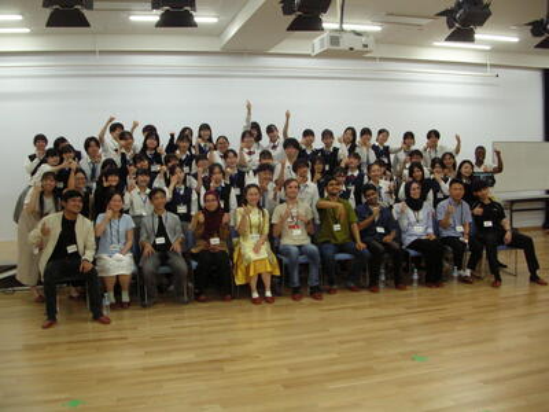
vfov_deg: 40.7
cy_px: 206
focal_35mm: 35
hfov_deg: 52.6
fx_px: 555
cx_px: 274
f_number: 2.8
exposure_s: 1/96.3
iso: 200
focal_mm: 5.8
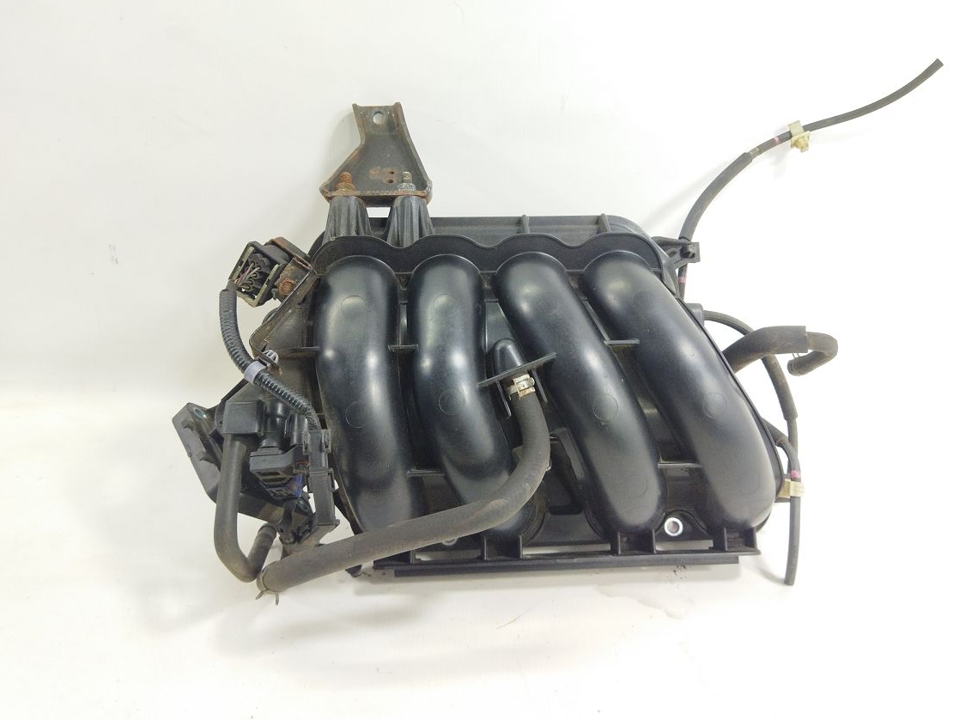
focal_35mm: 29
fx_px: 804
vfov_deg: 48.2
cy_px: 340
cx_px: 510
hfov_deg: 61.6
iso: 170
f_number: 1.79
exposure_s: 1/100
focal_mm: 4.71
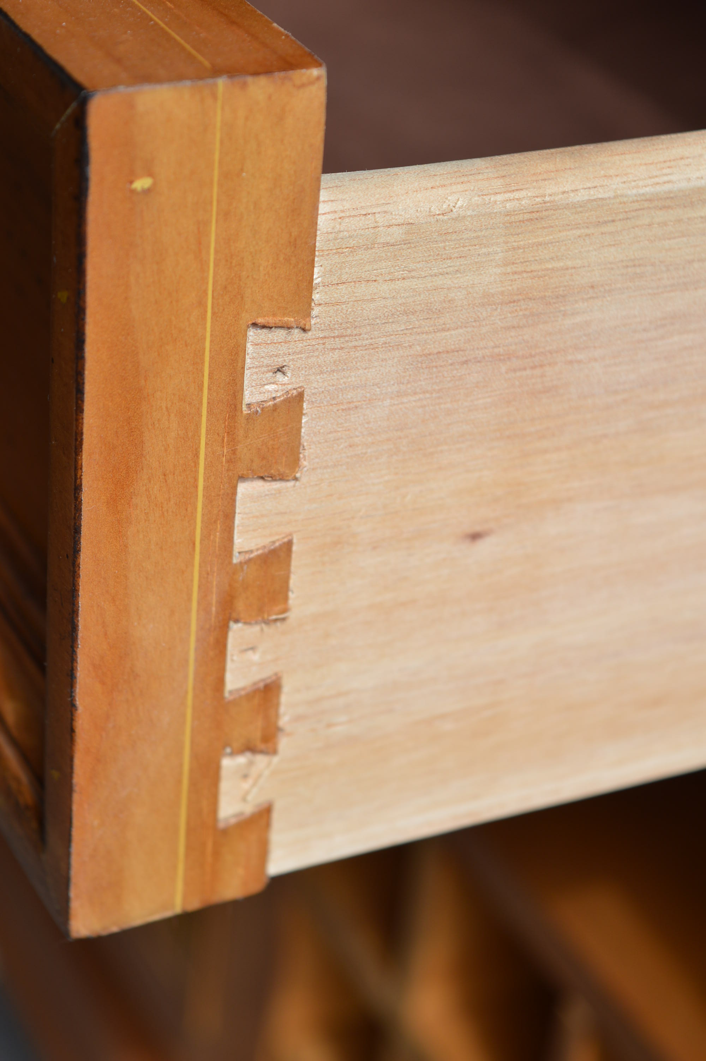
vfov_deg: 24.6
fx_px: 2431
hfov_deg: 16.5
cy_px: 530
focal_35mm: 82
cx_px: 353
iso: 100
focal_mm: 55
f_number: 5.6
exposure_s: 1/100
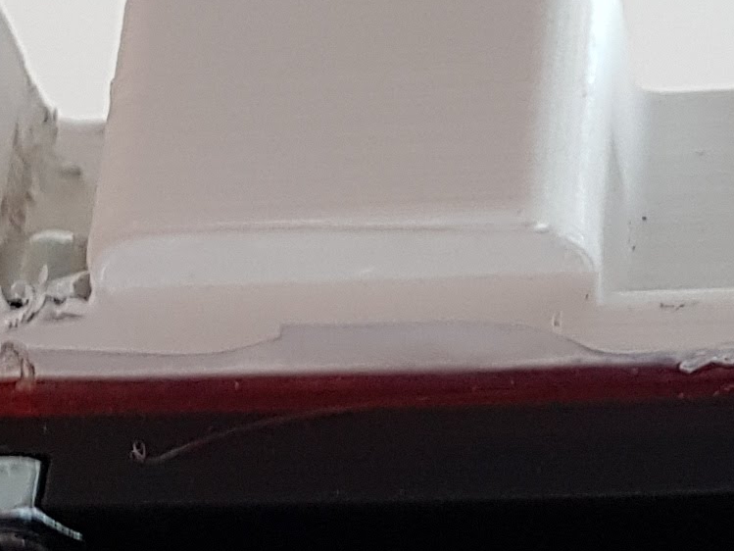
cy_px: 625
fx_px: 2969
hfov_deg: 14.1
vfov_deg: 10.5
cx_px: 290
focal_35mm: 140
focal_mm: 4.2
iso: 160
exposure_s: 1/30
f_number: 1.7
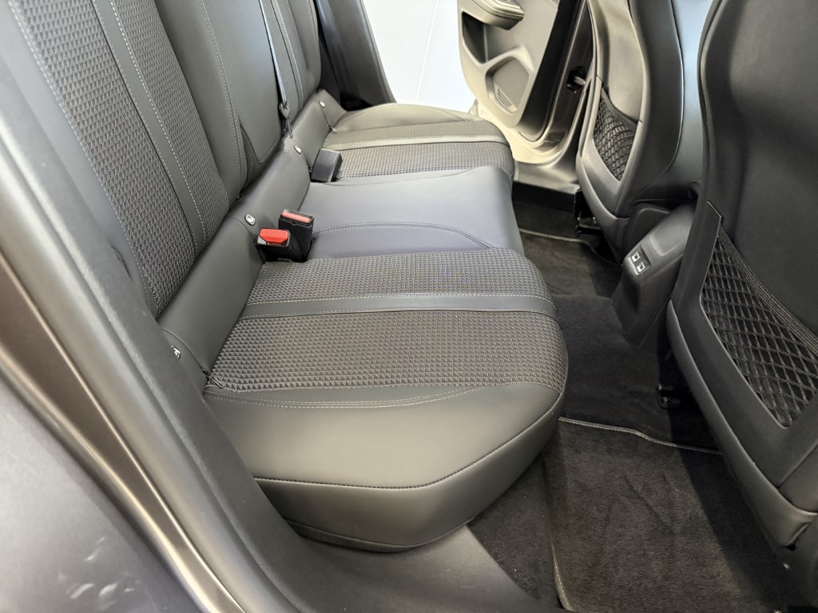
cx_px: 409
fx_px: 567
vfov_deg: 56.8
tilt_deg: -34.4
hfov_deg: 71.6
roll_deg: -13.3
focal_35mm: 24
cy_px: 306
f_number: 1.78
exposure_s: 1/40
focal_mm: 6.76
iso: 1000
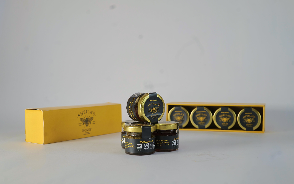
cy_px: 88
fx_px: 417
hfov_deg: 38.9
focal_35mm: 52
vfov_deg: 24.9
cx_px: 146
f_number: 9
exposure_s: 1/20
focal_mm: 50
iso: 640
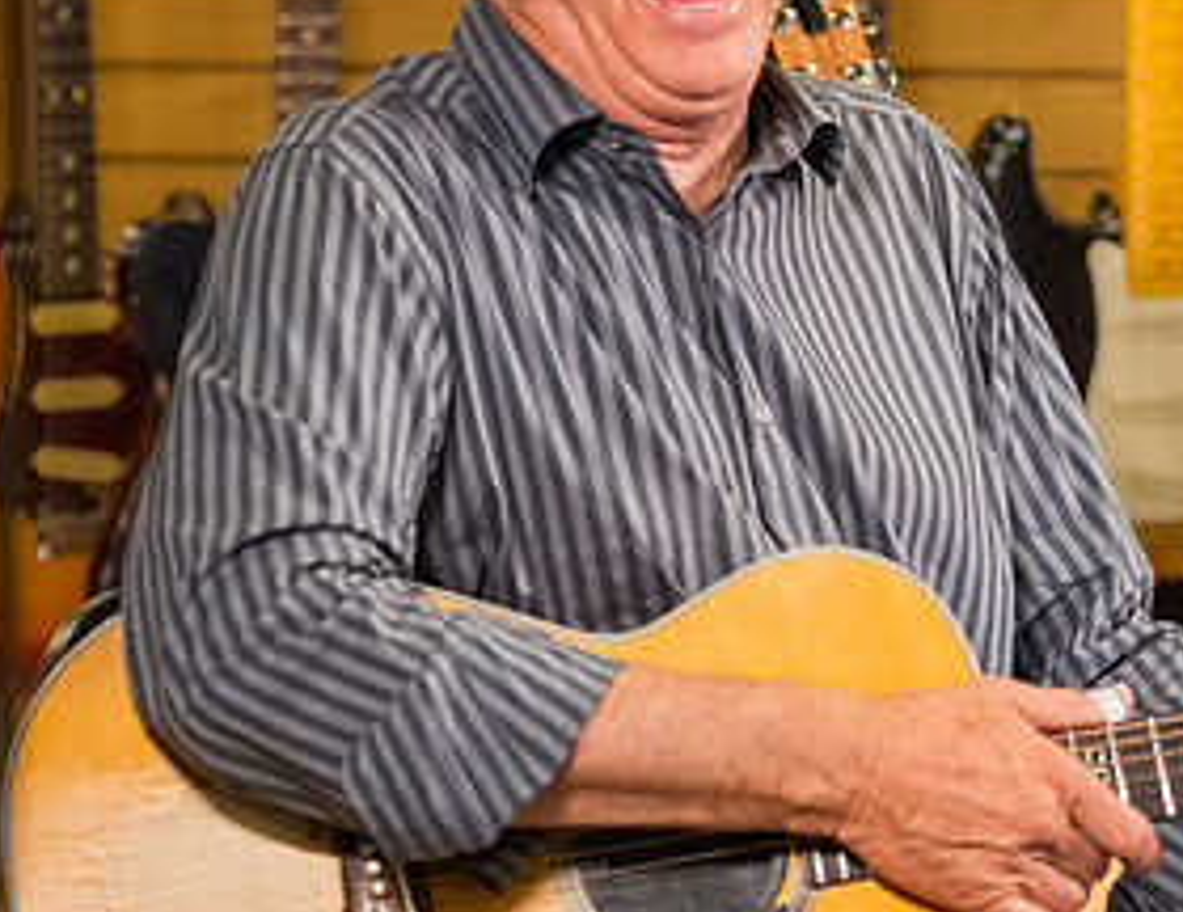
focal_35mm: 265
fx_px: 9150
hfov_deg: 7.4
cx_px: 856
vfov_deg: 5.7
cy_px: 350
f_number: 4
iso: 6400
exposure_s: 1/200
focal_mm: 116
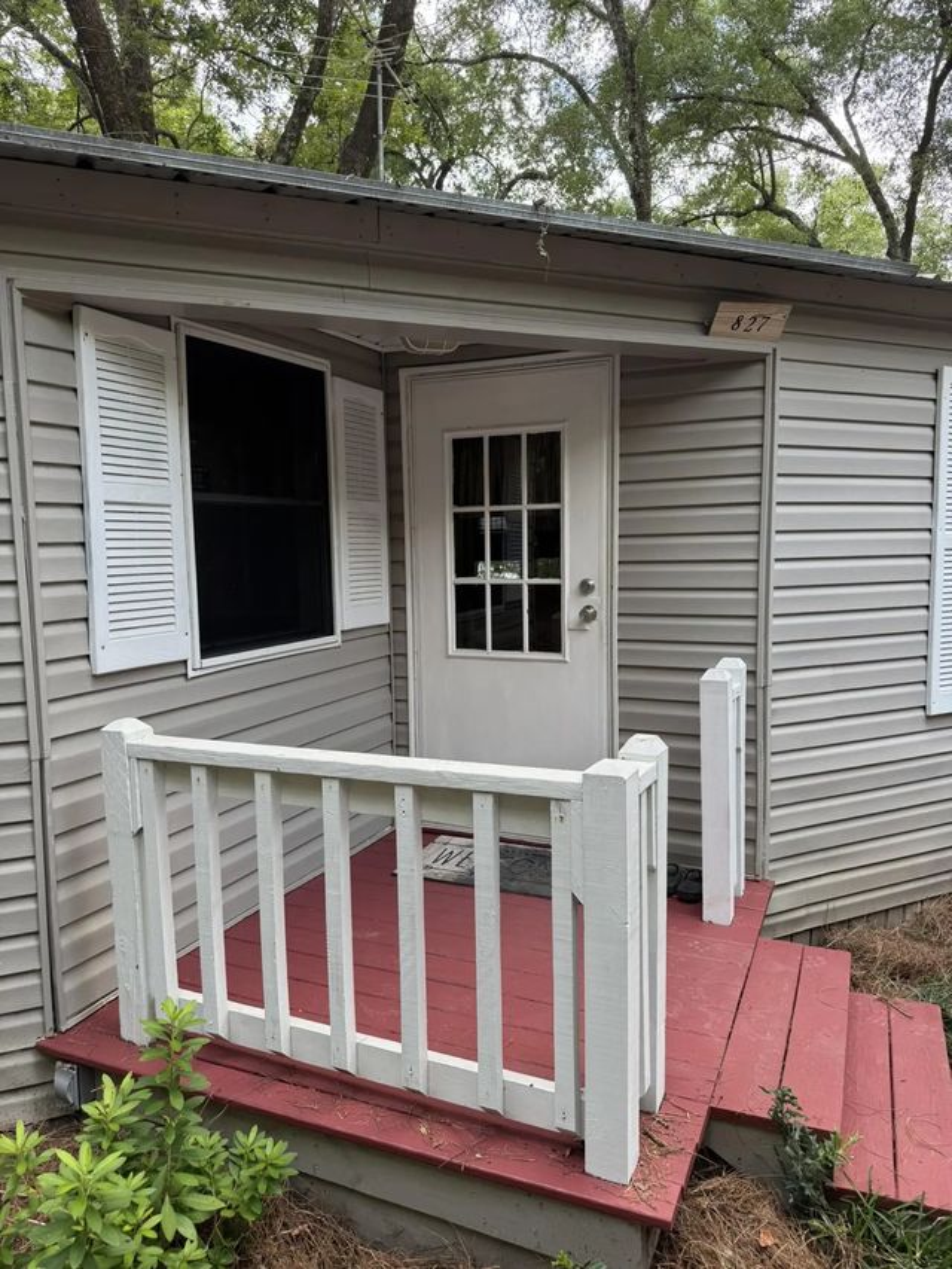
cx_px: 476
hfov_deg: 56.8
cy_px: 634
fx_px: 880
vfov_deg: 71.6
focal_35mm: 24
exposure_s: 1/273
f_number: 1.78
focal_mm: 6.76
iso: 64
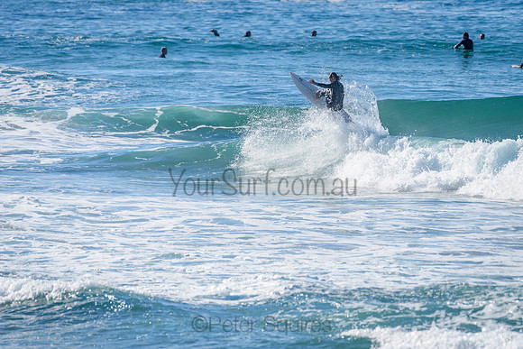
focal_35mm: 613
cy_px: 144
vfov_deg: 2.2
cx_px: 321
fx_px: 8911
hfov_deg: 3.4
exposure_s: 1/2000
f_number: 5.6
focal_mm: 500
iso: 110
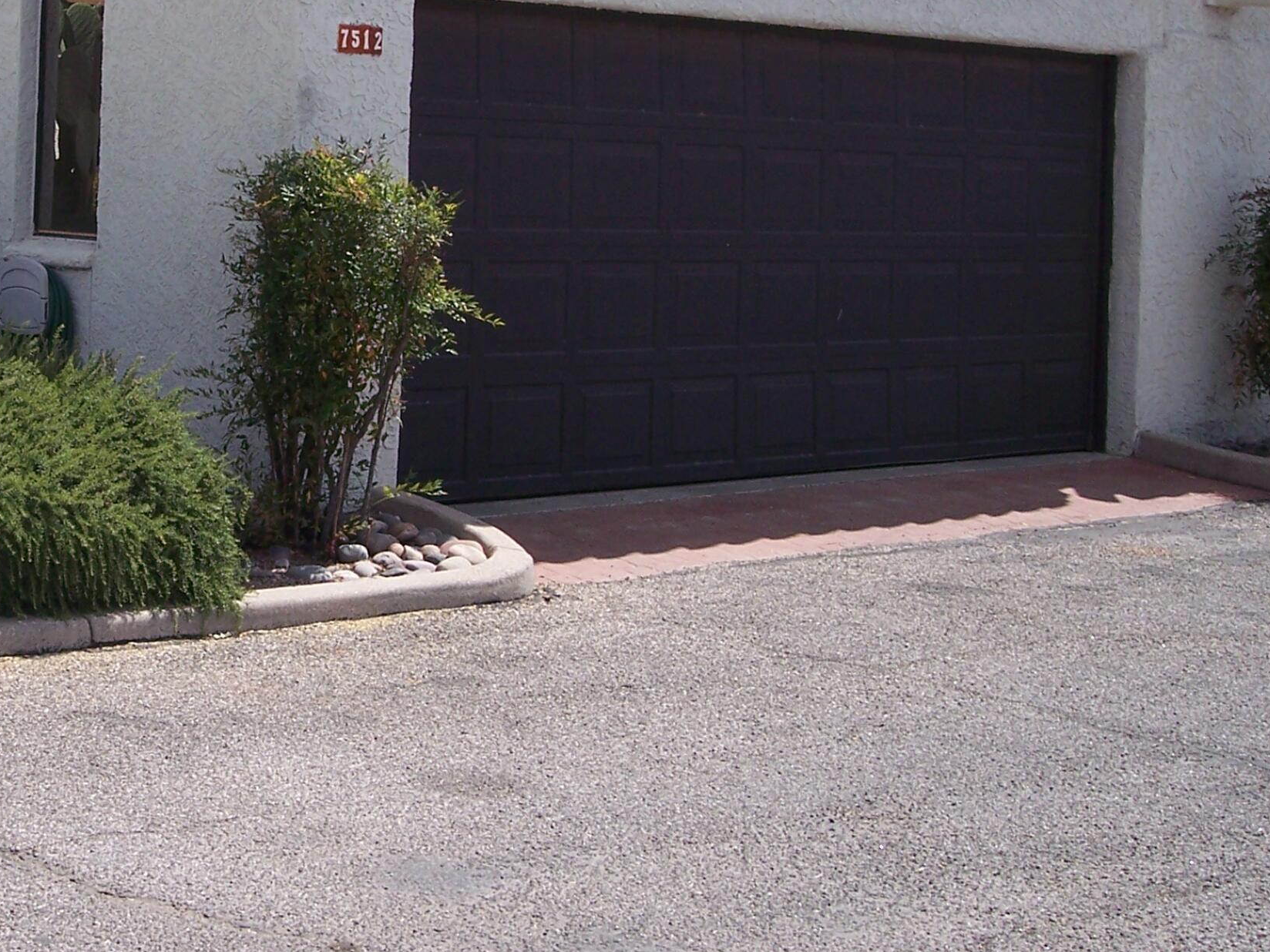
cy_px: 96
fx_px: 2605
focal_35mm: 71
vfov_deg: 20.3
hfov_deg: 26.6
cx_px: 160
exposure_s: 1/750
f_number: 4
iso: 100
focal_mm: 8
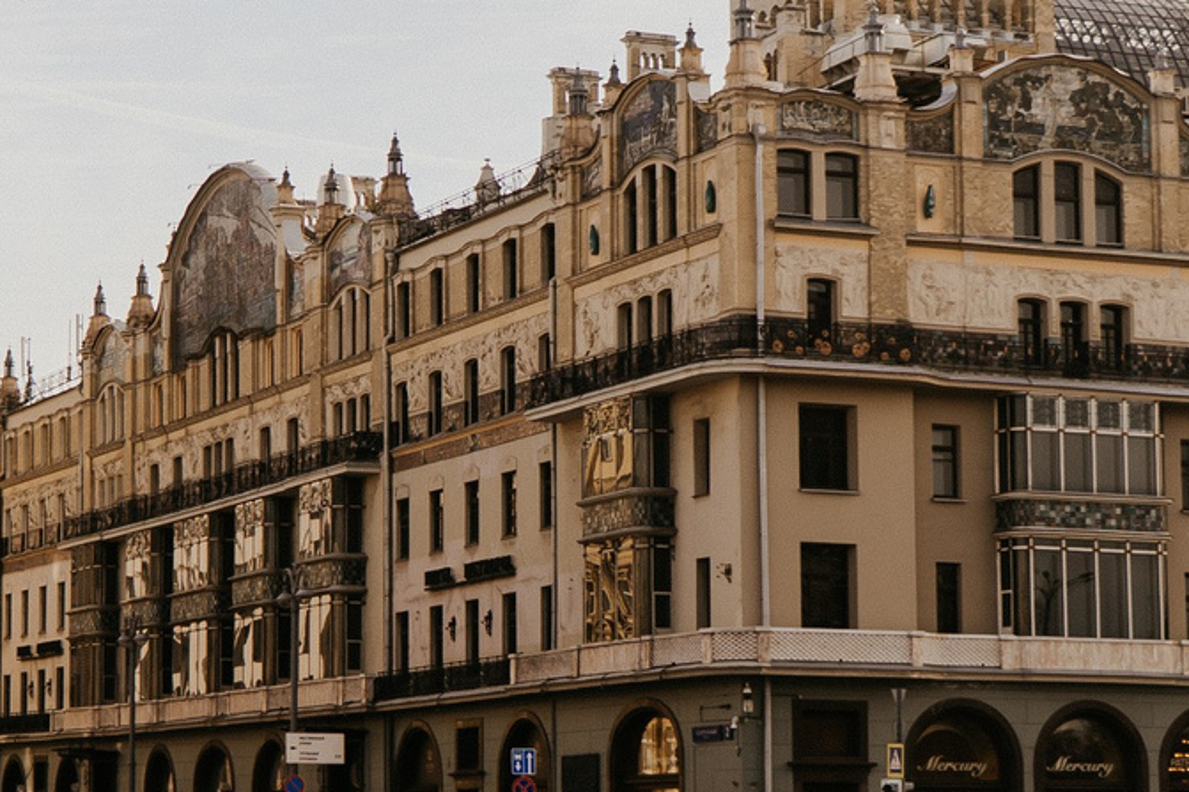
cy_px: 419
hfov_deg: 19.8
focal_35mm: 103
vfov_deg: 13.3
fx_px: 3401
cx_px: 466
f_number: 4
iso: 100
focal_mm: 27
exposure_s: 1/500
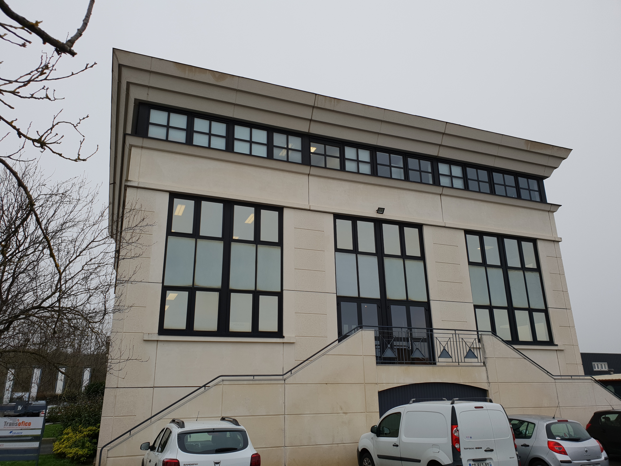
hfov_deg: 67.3
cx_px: 310
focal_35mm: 26
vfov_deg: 53.1
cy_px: 233
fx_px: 466
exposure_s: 1/230
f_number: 2.4
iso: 50
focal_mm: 4.3
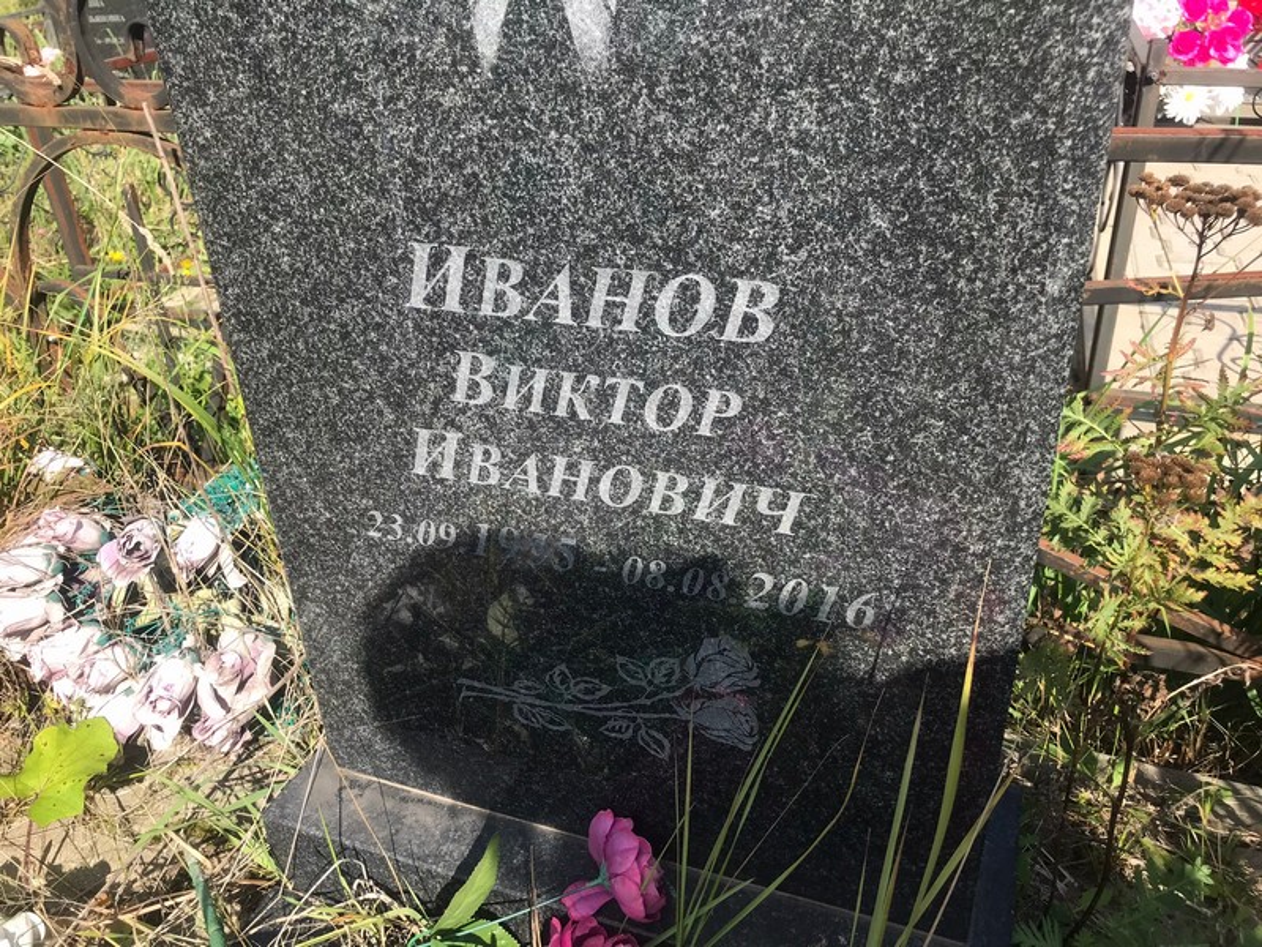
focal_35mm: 28
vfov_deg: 49.7
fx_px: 1021
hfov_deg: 63.4
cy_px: 474
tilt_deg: -29.6
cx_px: 631
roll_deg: +3.3
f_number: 1.8
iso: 20
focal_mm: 3.99
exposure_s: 1/1140
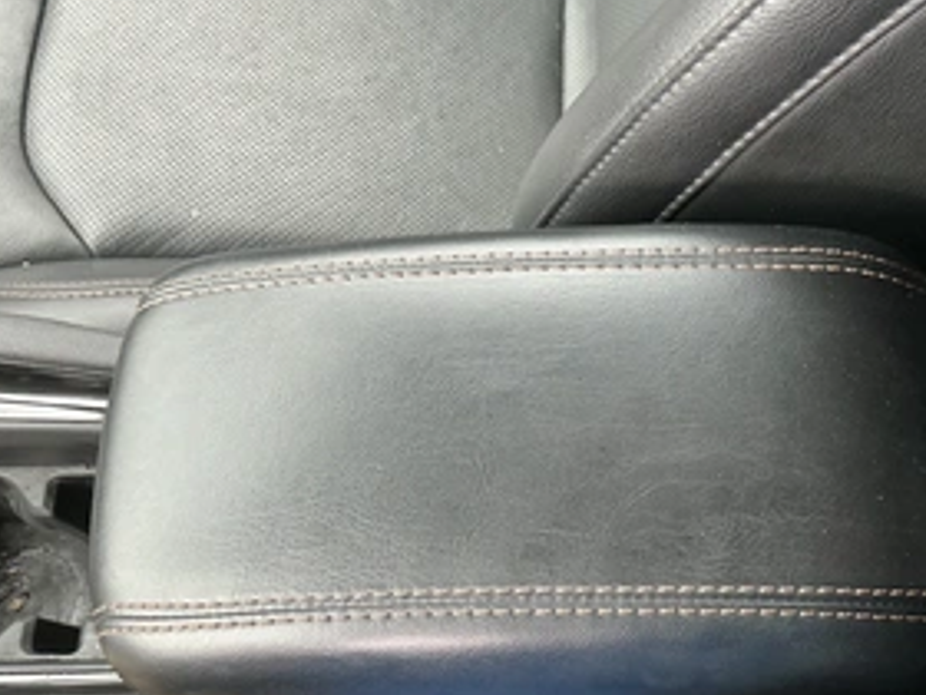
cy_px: 470
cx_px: 638
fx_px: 1070
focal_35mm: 40
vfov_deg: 35.6
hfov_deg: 45.9
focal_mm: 3
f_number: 1.8
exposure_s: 1/60
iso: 125
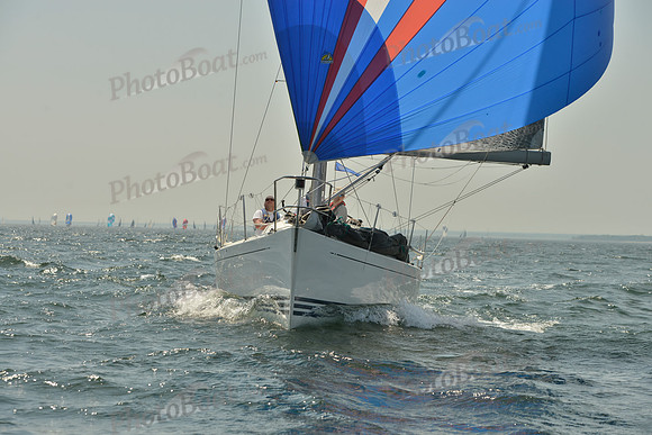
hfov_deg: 19.5
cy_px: 218
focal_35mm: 105
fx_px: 1902
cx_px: 326
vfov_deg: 13.0
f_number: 8
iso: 200
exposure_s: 1/1250
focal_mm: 105
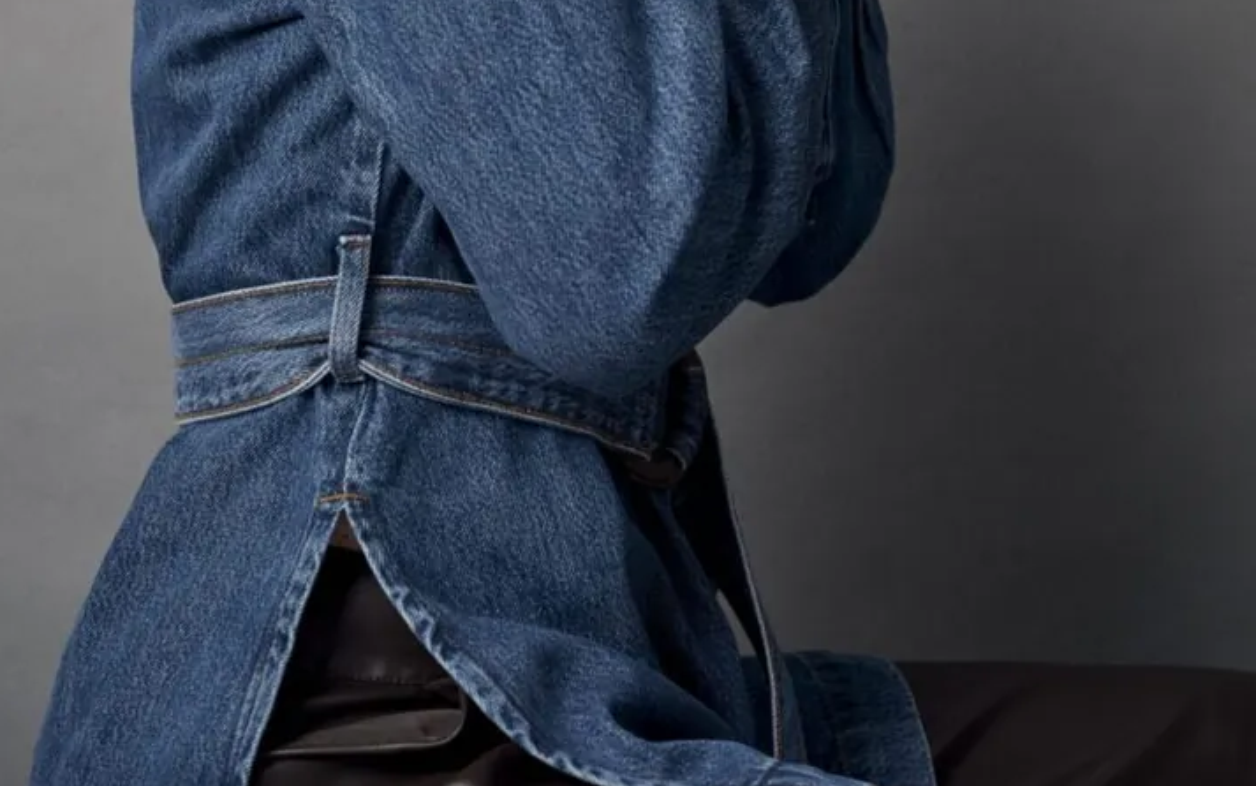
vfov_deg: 11.9
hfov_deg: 19.3
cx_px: 624
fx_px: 3698
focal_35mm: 108
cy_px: -159
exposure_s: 1/125
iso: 320
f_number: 6.3
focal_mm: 70
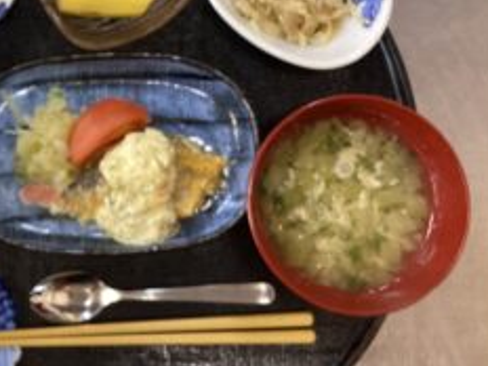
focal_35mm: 50
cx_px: 104
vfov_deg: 28.8
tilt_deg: -83.0
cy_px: 110
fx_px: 705
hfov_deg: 37.0
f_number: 2.4
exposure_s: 1/60
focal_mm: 3.3
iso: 200
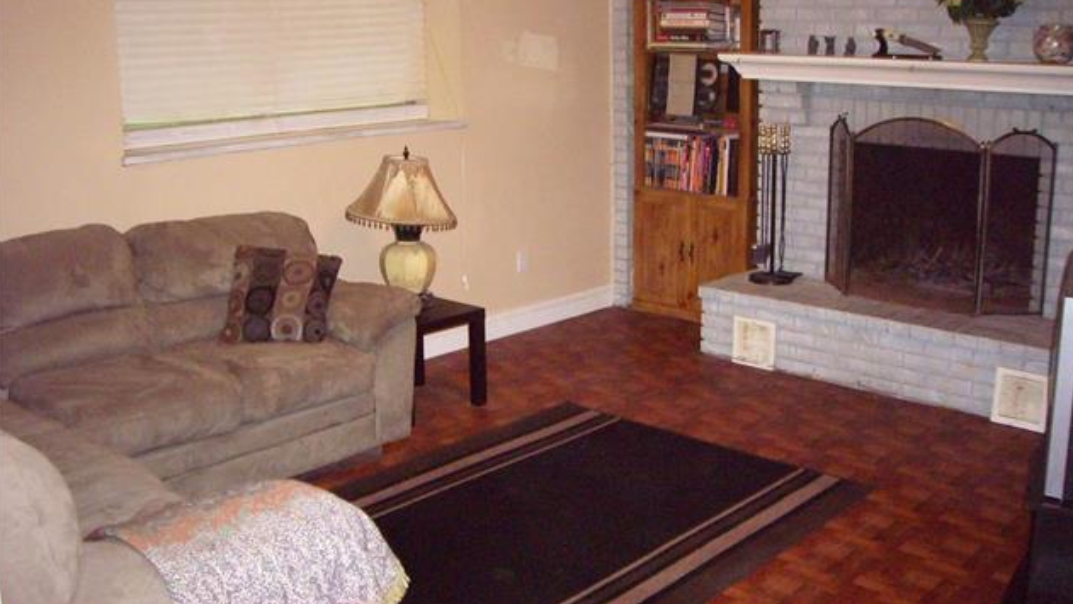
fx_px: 1195
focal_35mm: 42
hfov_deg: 48.4
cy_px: 245
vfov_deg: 28.3
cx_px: 539
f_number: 2.7
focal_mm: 6.2
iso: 400
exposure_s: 1/40
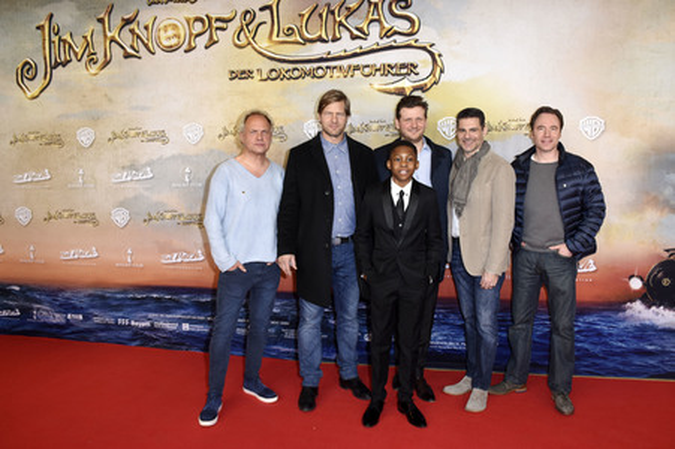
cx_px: 338
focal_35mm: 27
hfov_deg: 67.4
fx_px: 506
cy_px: 224
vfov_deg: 47.9
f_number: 6.3
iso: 640
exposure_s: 1/100
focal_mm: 18
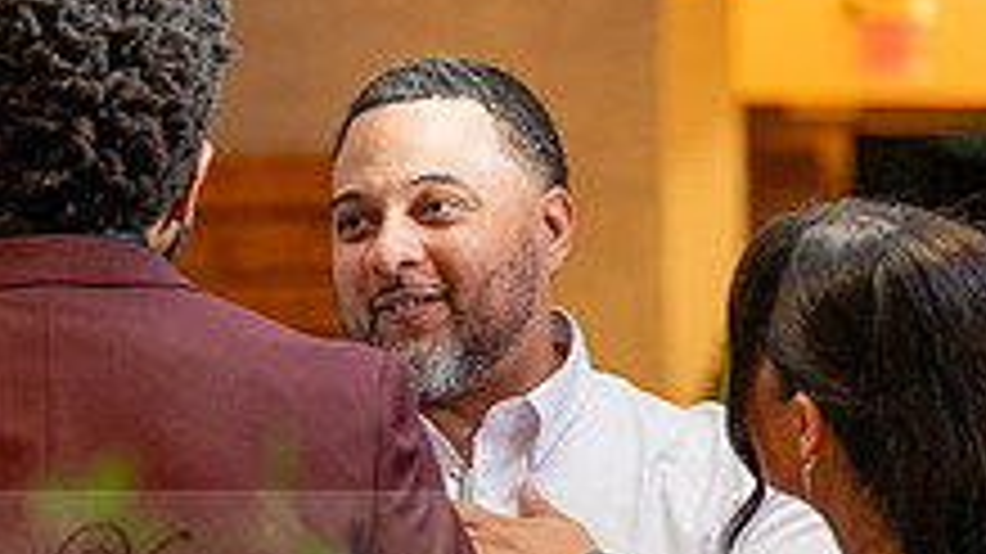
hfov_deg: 8.9
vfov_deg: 5.0
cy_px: 597
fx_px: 6299
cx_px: 72
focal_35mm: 241
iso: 1600
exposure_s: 1/320
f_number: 2.8
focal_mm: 87
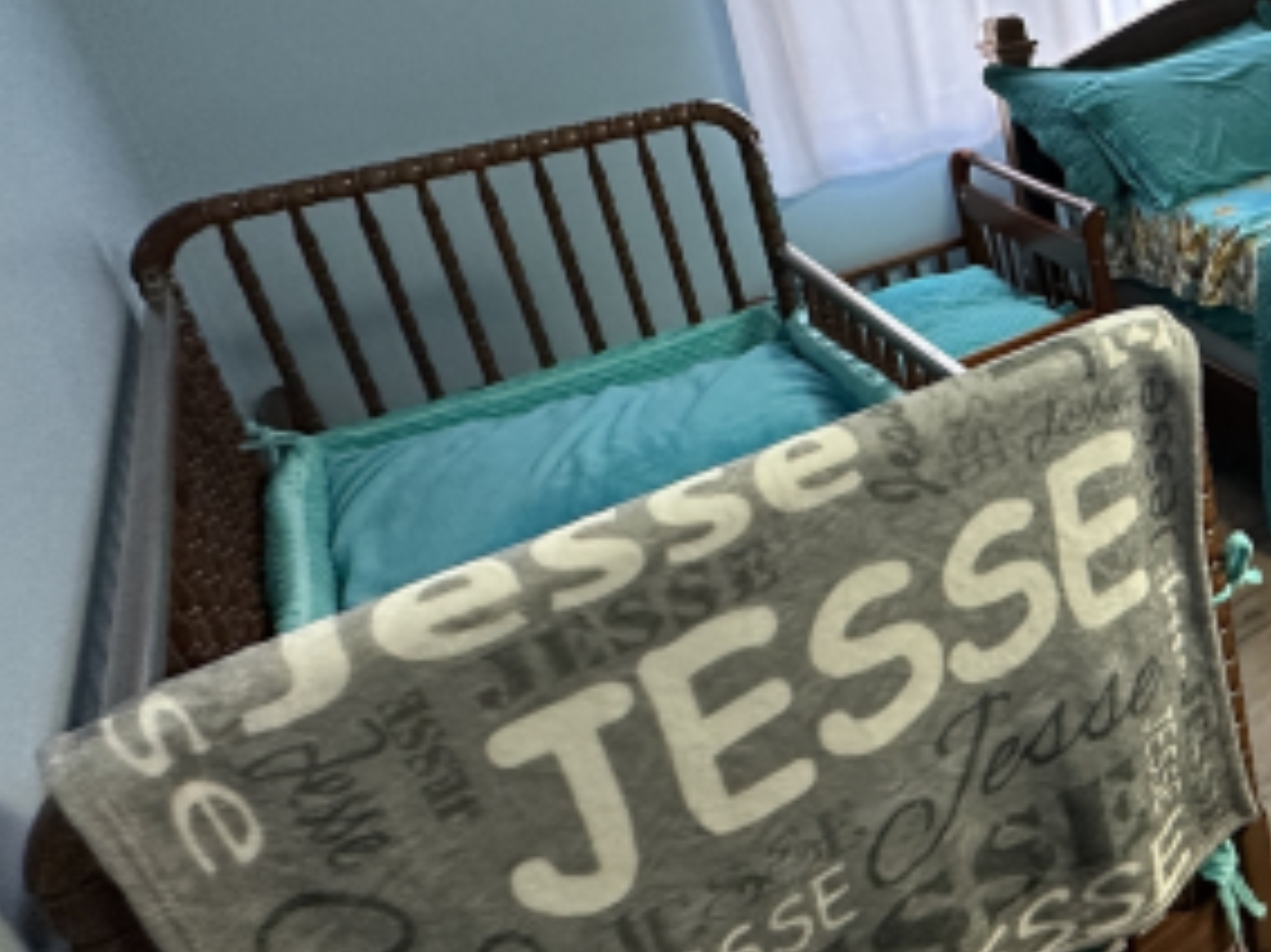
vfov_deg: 41.3
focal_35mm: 33
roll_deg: +3.1
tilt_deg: -19.9
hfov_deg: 42.0
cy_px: 207
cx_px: 1439
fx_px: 1211
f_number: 2.2
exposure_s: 1/61
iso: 320
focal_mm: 2.22
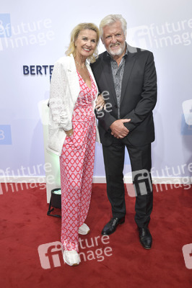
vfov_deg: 58.8
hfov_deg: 41.0
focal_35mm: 32
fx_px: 256
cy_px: 144
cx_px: 96
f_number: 7.1
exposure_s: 1/160
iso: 320
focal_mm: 32
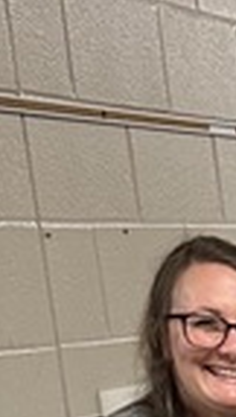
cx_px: 1110
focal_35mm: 187
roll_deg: +1.2
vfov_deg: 10.5
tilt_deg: -17.2
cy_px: 837
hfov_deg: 5.3
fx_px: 2069
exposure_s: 1/42
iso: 160
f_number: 1.78
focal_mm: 6.86
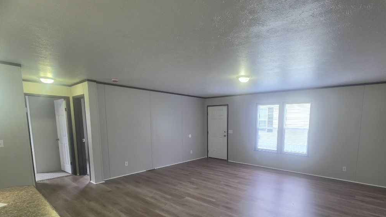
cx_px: 223
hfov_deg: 95.2
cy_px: 146
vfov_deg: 62.2
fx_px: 174
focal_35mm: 17
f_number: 1.9
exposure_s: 1/120
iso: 125
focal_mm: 2.2
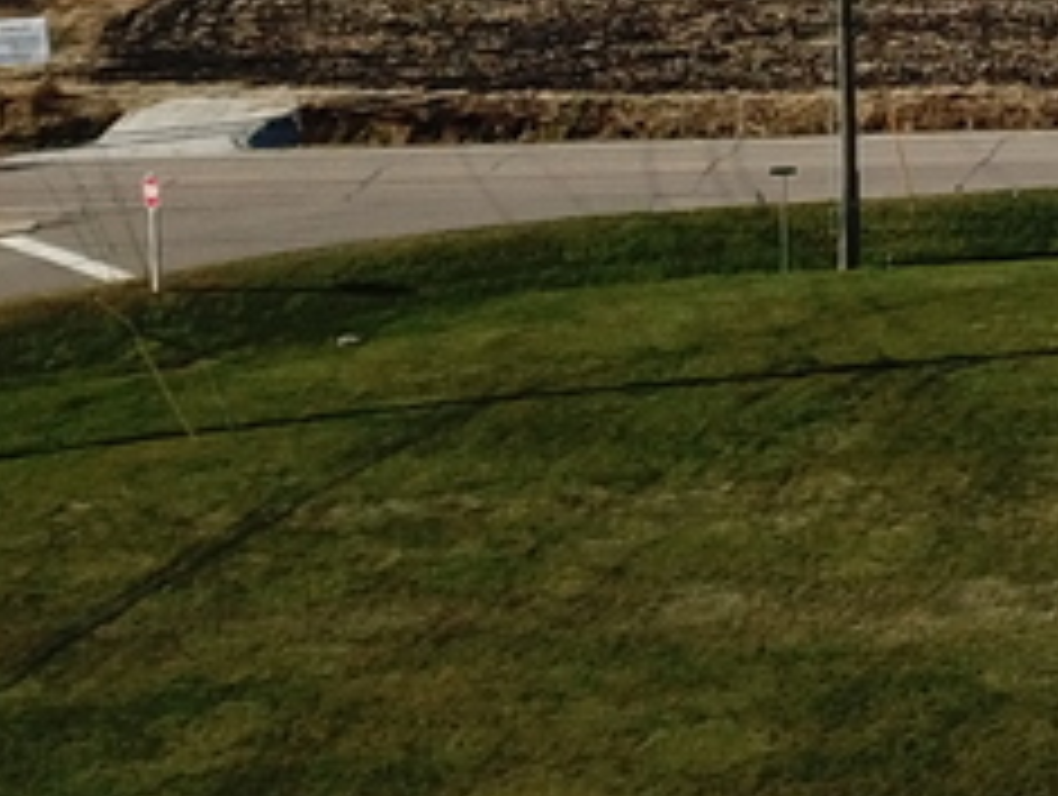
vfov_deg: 8.7
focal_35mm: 159
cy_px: -935
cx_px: 2193
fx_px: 4867
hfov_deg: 11.1
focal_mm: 4.73
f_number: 2.2
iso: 100
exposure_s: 1/1508
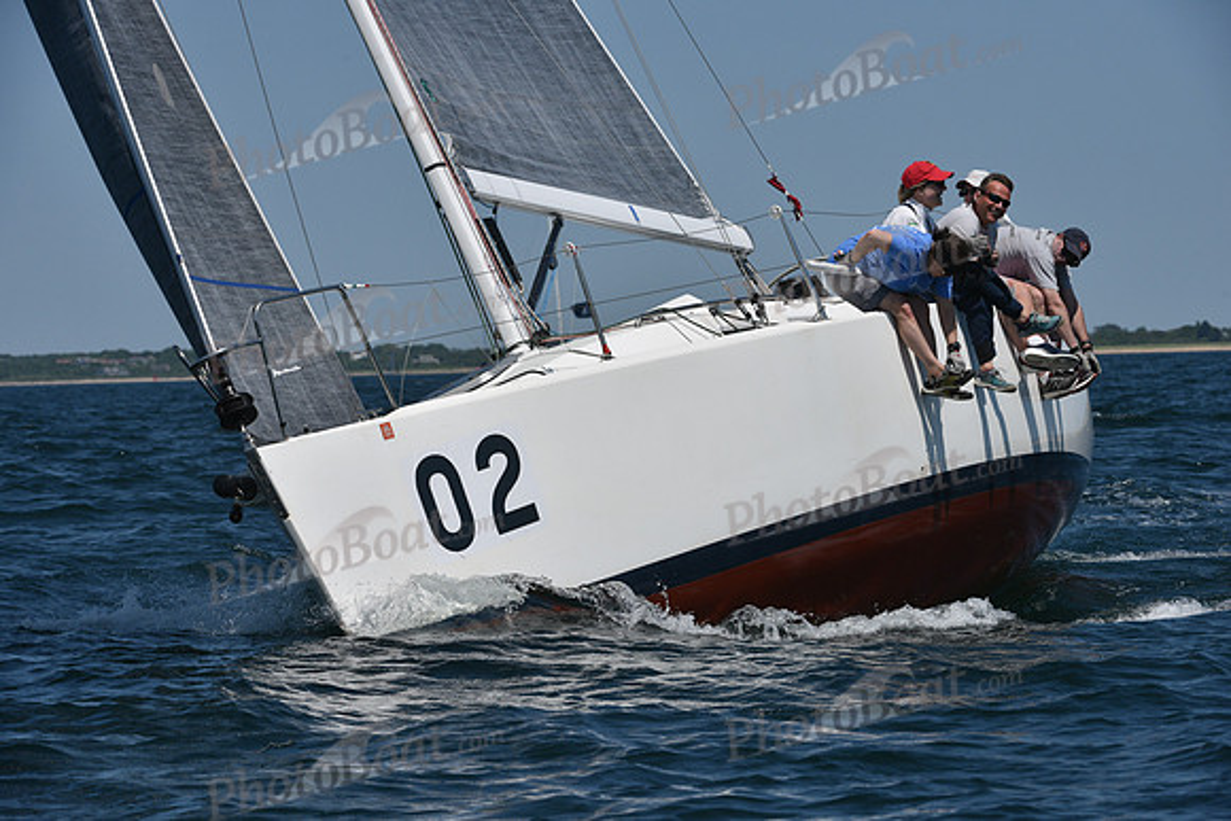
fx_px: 6840
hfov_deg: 10.3
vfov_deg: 6.9
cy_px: 410
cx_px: 616
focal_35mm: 200
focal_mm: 200
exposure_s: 1/1600
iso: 320
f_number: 10
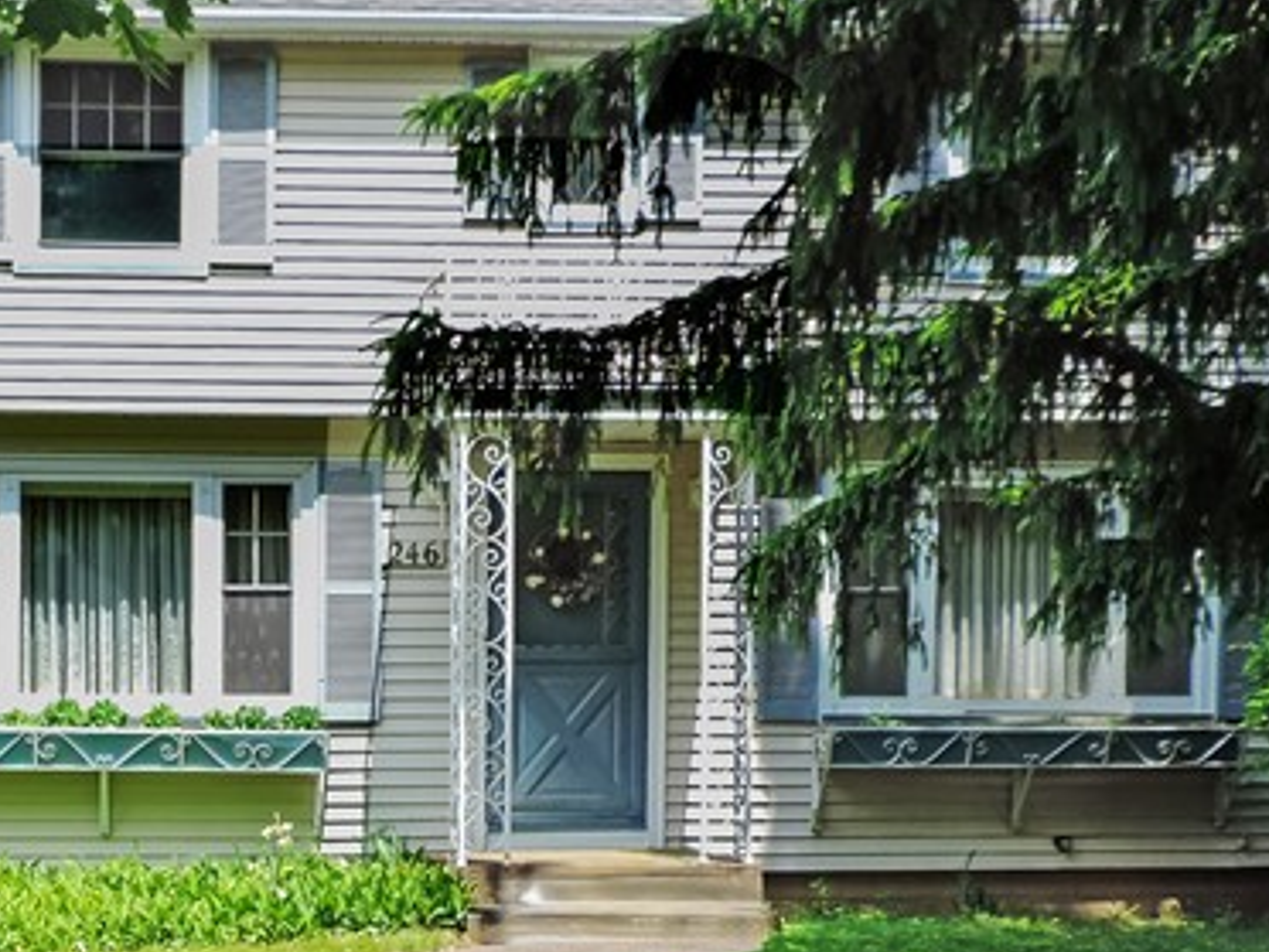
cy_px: 836
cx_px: 177
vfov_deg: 21.8
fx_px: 2420
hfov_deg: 28.5
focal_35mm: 66
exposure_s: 1/320
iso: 80
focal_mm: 4.3
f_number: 3
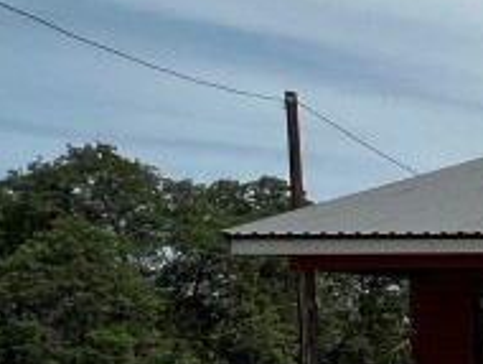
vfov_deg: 20.2
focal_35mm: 70
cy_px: 395
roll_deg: +0.8
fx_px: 978
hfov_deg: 14.4
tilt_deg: -0.8
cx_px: 1213
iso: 32
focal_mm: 1.57
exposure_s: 1/2096
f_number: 1.8
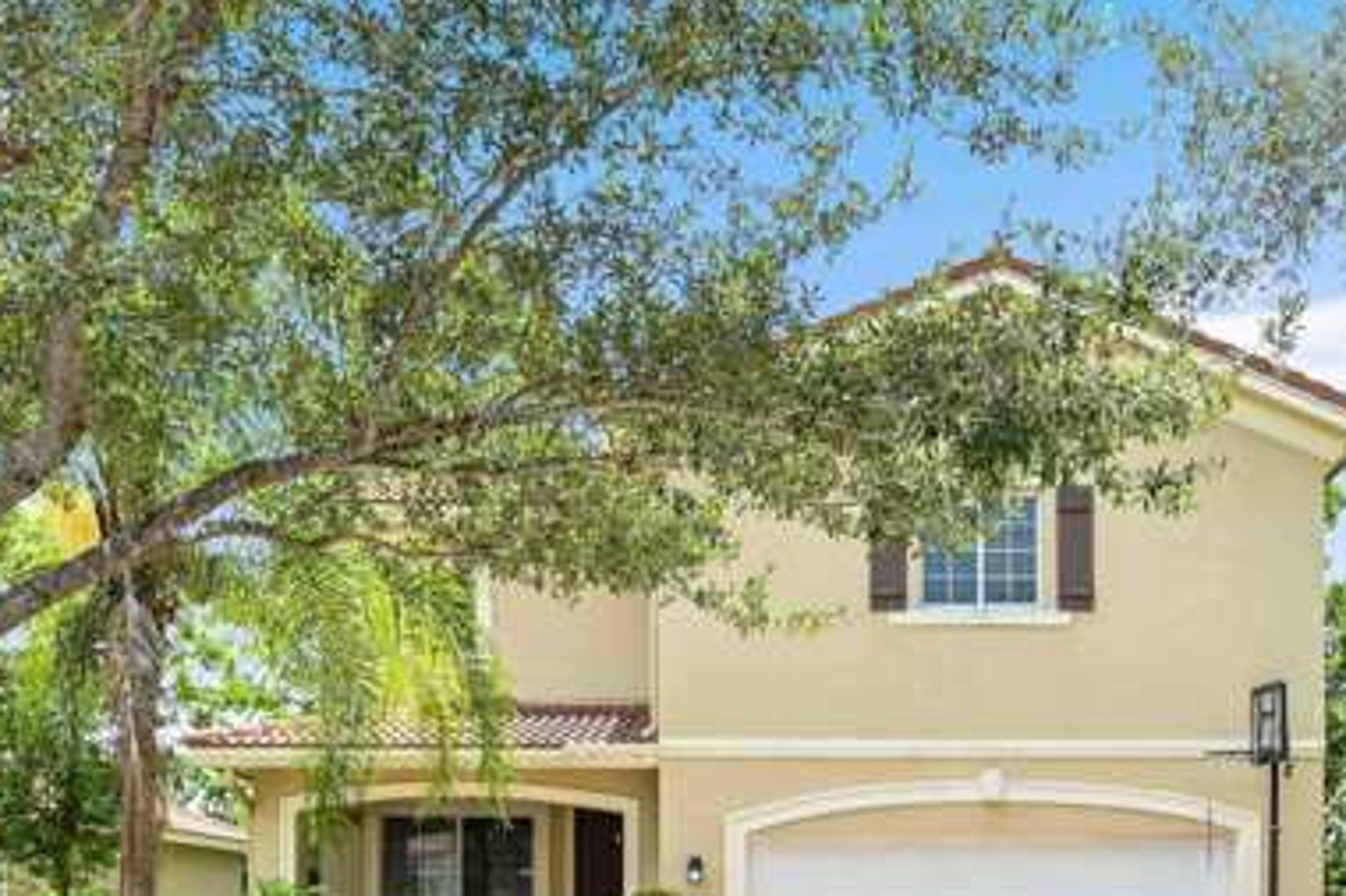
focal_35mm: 40
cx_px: 801
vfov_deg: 30.7
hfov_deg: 48.2
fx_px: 1495
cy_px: 917
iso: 400
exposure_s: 1/200
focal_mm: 19
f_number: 11
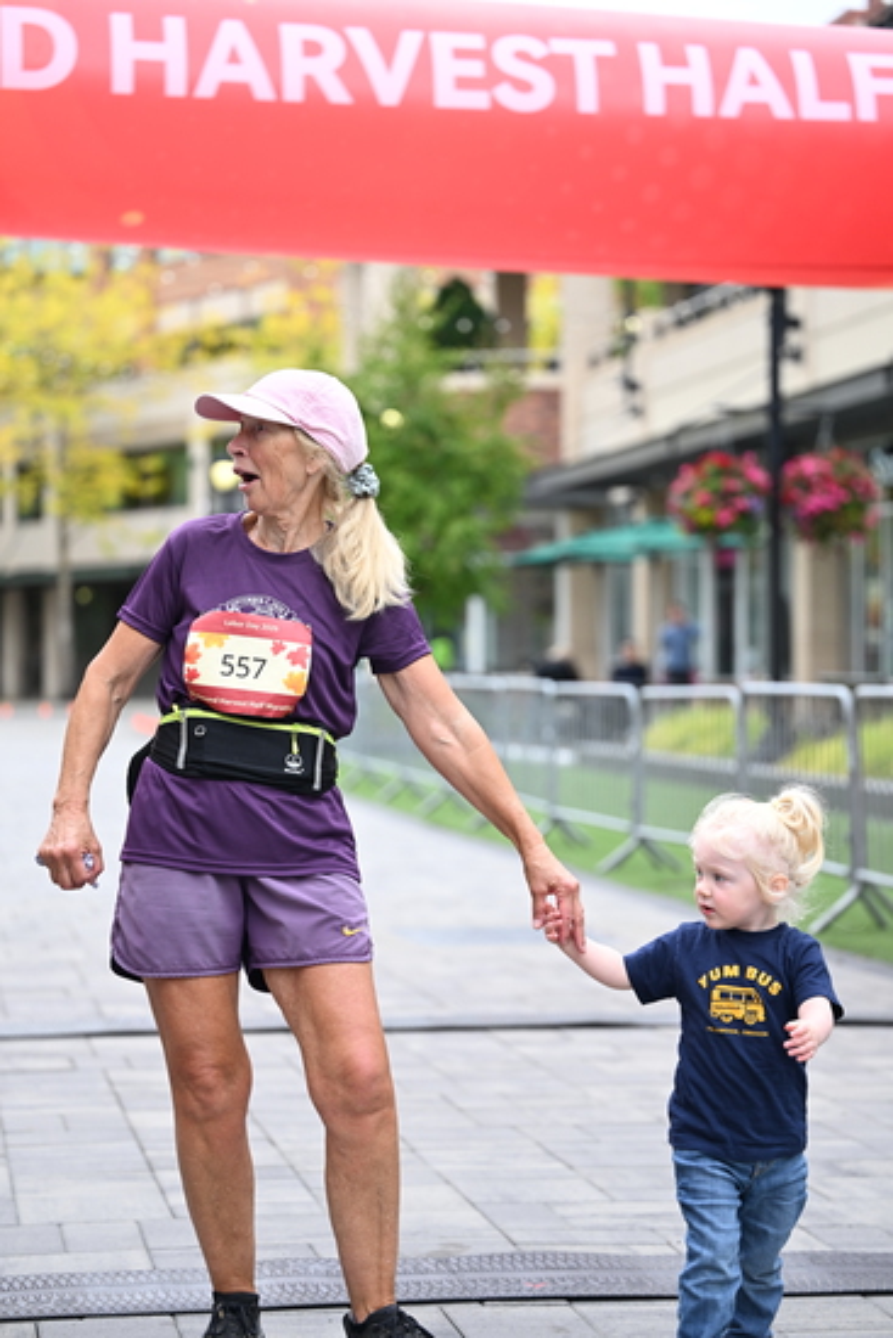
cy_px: 669
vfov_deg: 24.8
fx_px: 3049
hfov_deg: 16.7
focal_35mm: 82
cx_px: 446
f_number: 2.8
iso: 400
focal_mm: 82
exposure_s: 1/1000
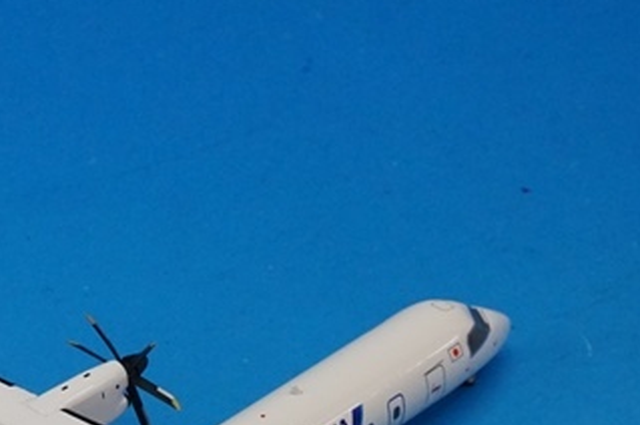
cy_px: 519
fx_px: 1865
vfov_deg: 12.7
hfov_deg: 19.0
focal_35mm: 105
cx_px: 26
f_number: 13
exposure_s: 1/25
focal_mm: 28
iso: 2500
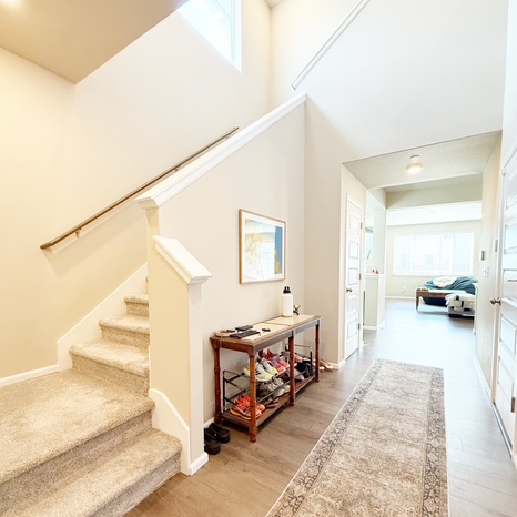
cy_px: 287
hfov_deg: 84.0
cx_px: 255
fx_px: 287
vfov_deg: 83.7
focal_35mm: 17
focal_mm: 2.22
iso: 320
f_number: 2.2
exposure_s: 1/120
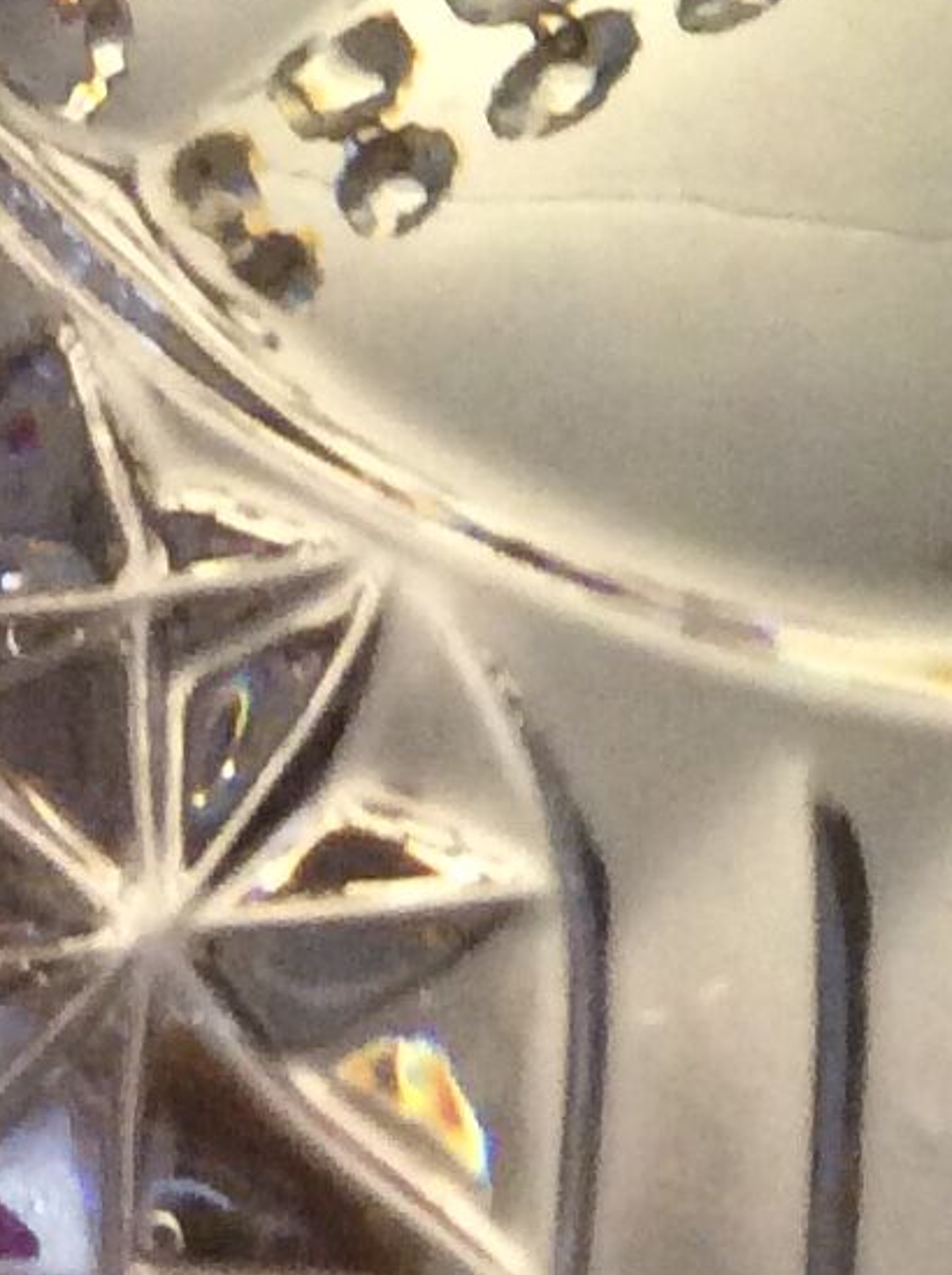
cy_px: -1187
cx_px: 1570
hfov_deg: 9.4
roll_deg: +1.7
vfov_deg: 11.8
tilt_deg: -36.0
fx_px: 5552
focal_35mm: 151
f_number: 2.4
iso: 125
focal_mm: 3.3
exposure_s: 1/25
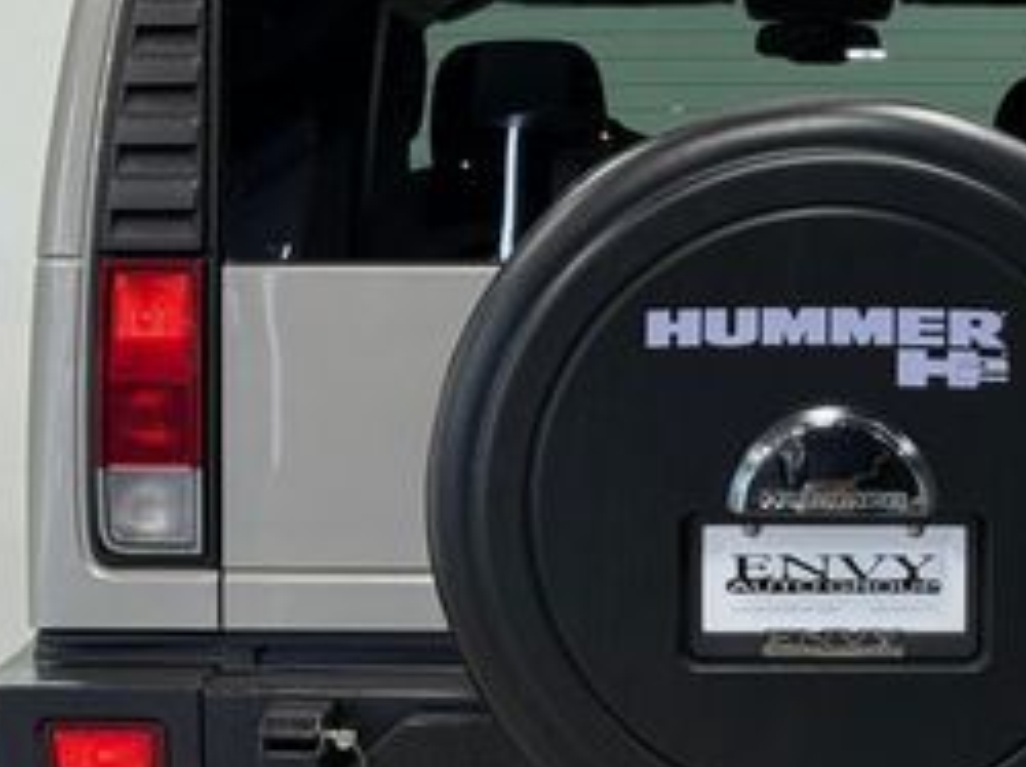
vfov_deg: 12.0
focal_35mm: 123
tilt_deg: -4.7
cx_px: 854
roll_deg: -0.8
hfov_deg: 15.9
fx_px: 3642
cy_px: 455
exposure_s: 1/174
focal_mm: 6.76
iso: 64
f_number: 1.78
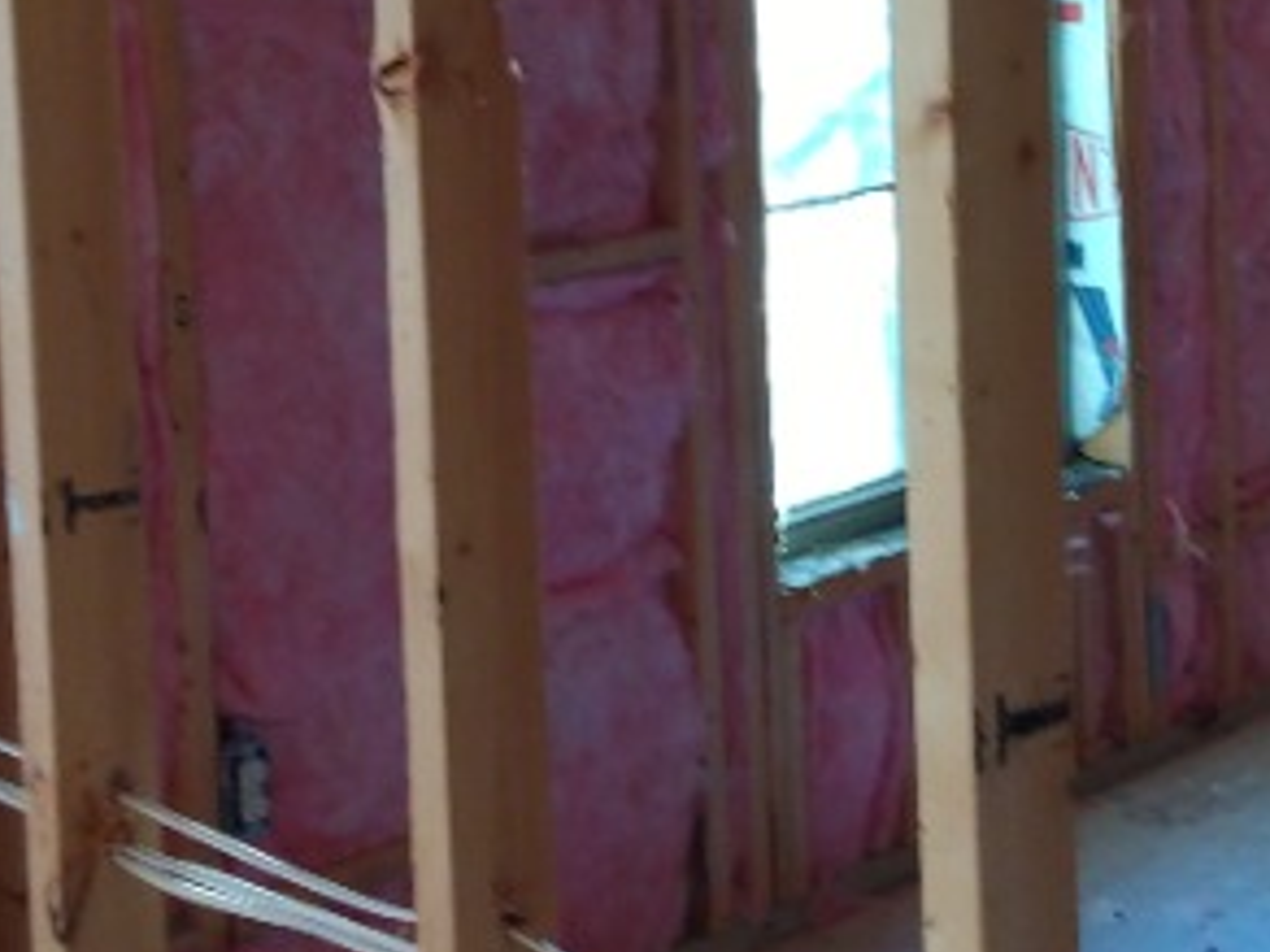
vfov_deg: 22.7
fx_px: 2311
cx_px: 678
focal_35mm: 63
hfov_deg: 30.7
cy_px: 87
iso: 209
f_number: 2
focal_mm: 3.54
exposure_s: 1/30
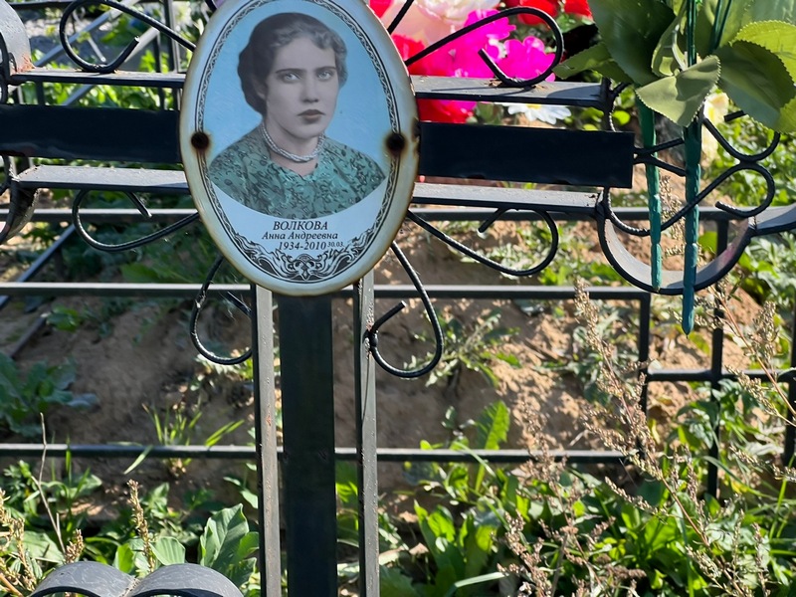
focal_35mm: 77
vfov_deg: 19.1
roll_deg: -1.0
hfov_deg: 25.3
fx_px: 1771
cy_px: 298
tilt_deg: -24.7
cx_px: 398
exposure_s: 1/207
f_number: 2.8
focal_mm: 9
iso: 32
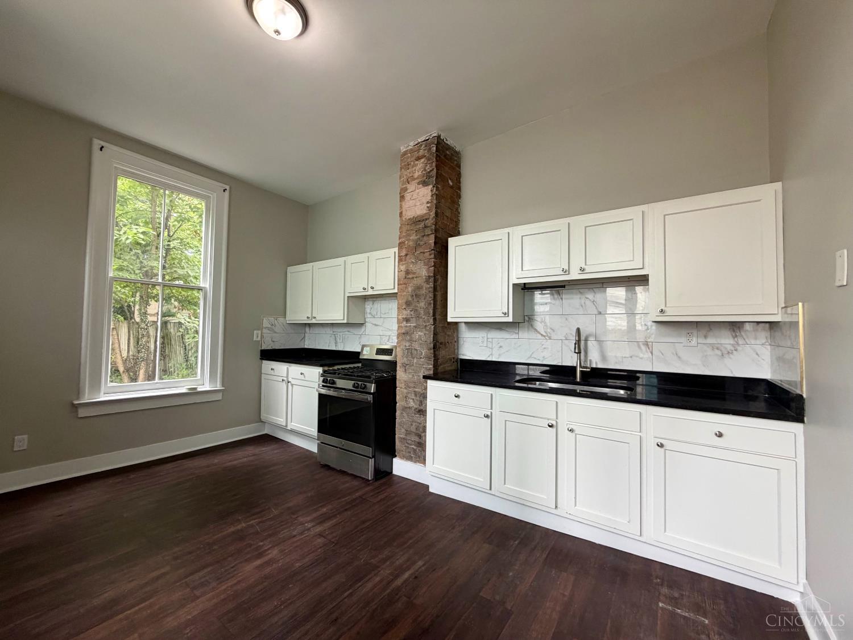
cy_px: 320
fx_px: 345
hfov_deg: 102.1
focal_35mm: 14
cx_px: 426
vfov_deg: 85.7
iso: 200
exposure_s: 1/120
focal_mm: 2.22
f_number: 2.2
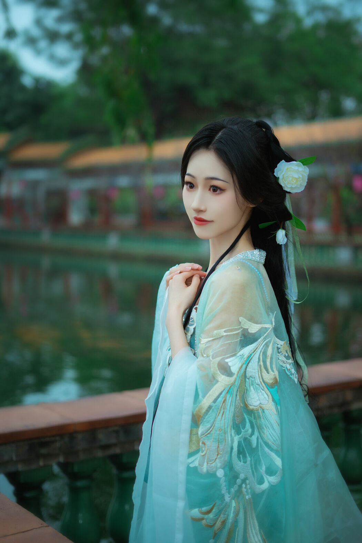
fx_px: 754
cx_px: 181
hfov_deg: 27.0
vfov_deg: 39.6
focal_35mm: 50
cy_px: 272
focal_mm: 50
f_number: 1.8
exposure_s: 1/320
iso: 500
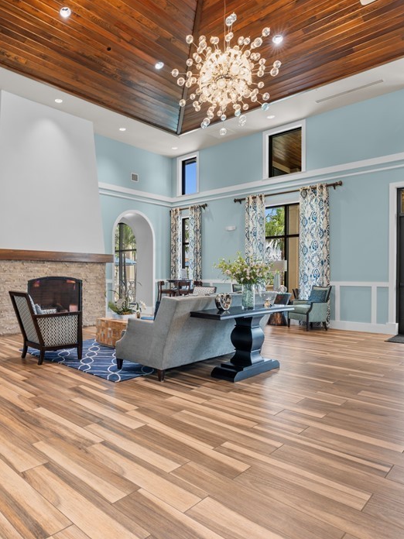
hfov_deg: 55.2
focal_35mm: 24
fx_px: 373
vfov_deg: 71.6
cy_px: 274
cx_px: 122
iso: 100
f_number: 9
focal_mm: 16
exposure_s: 1/3
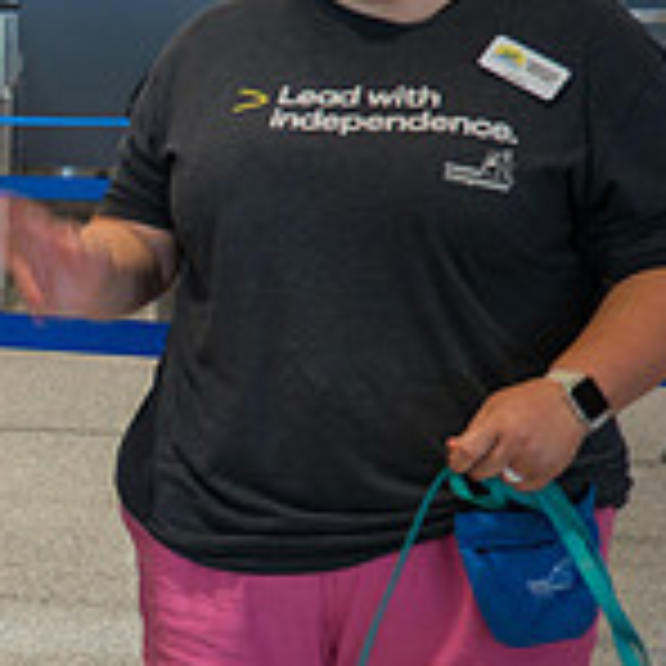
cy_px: 475
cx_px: -540
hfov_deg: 17.5
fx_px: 1741
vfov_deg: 21.5
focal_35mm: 80
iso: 1000
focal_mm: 16
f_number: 4
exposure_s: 1/40
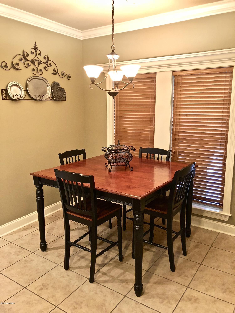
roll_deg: +0.0
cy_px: 156
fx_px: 253
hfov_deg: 49.7
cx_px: 118
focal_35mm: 28
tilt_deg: -10.8
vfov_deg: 63.4
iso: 100
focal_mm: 3.99
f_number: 1.8
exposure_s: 1/13
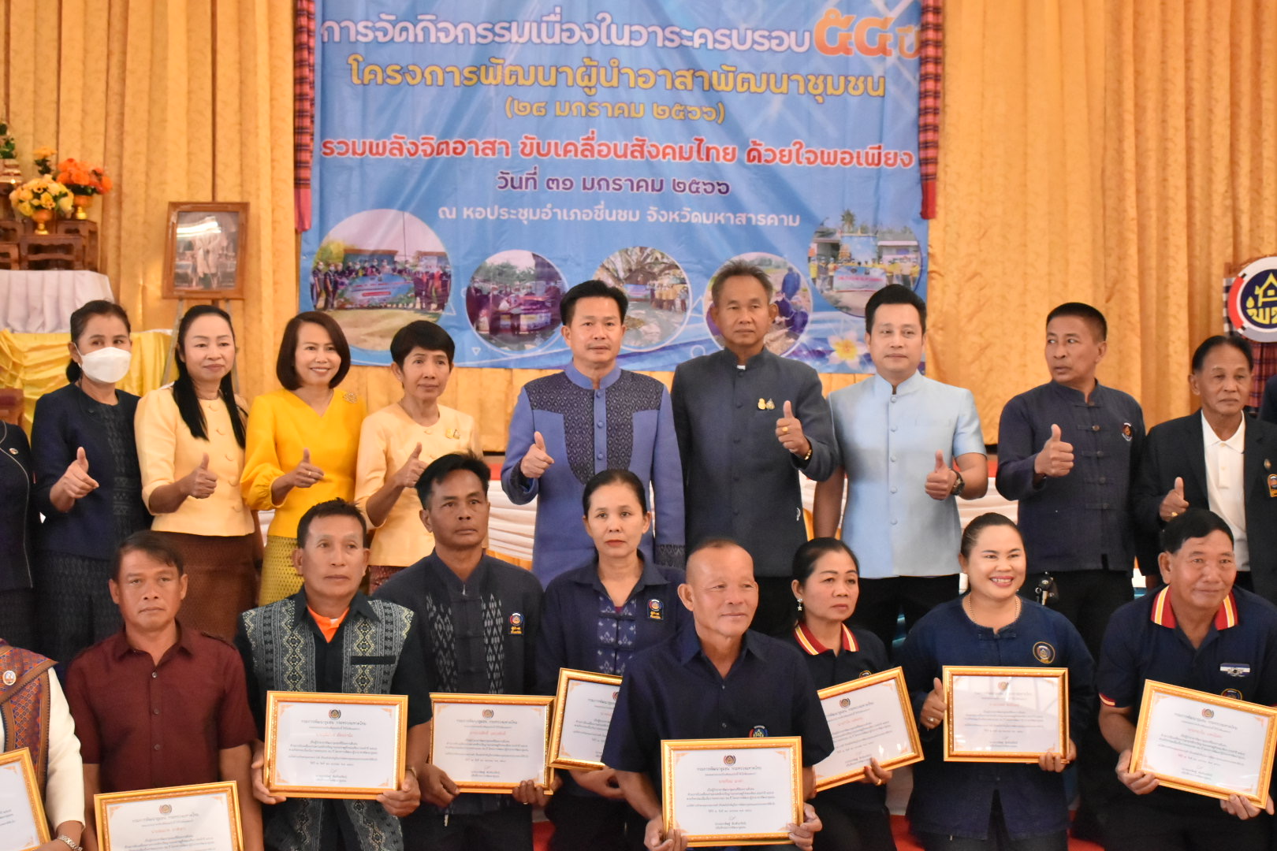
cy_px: 426
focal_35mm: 57
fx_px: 2022
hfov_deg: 35.1
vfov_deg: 23.8
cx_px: 638
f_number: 7.1
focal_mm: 38
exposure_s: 1/200
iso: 4000
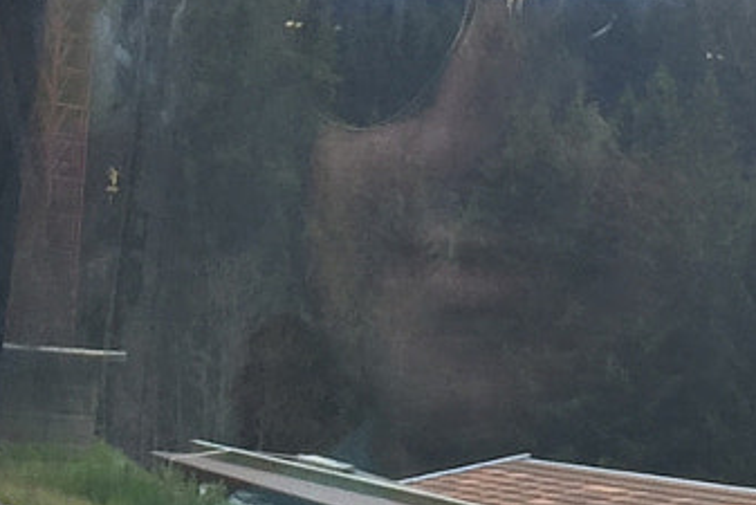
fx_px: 3004
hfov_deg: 14.3
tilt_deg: +8.0
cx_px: 193
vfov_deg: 9.5
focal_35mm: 143
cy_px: -119
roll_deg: -1.6
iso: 32
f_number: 2.2
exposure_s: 1/488
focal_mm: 4.15
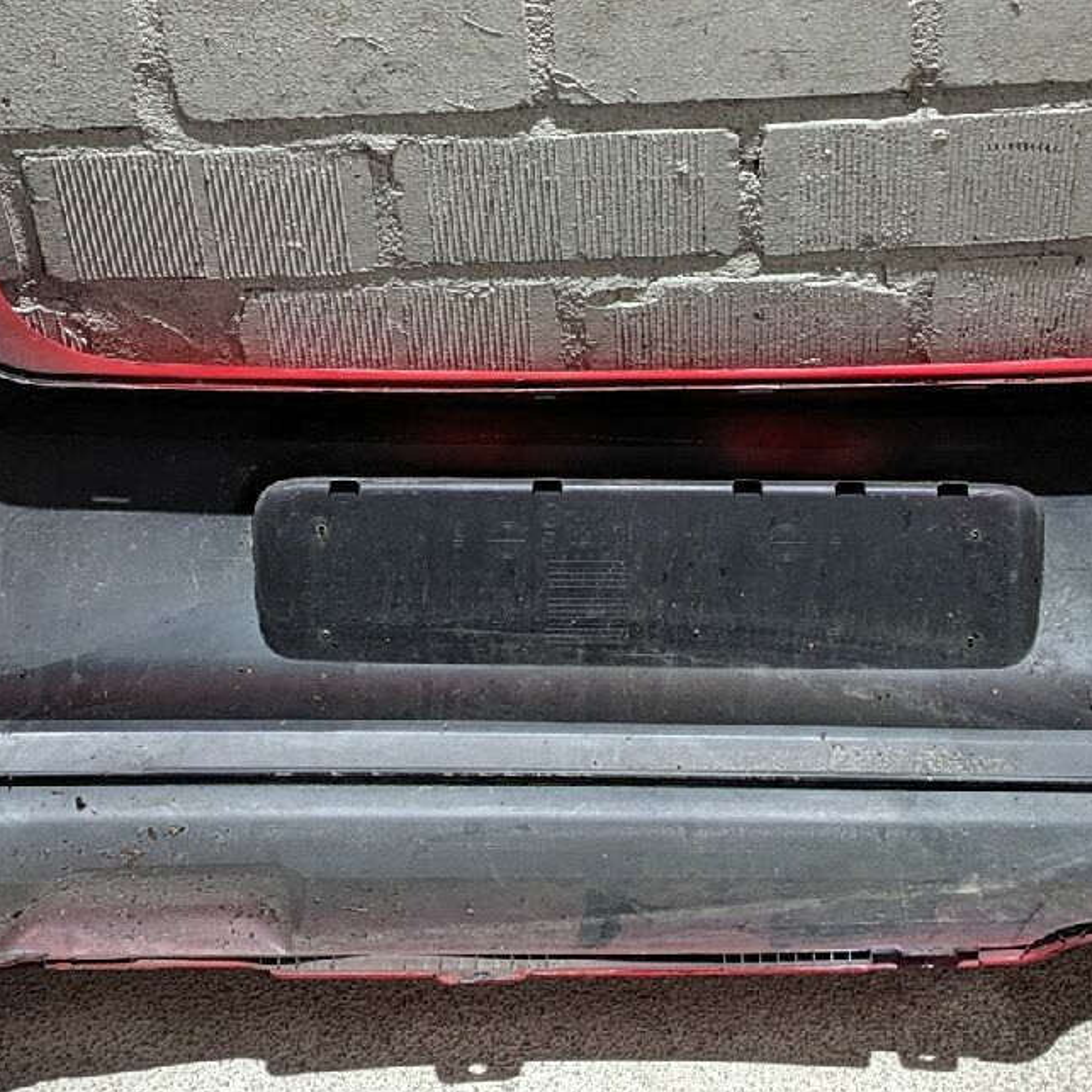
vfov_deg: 26.1
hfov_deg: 26.1
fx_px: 2356
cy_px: 474
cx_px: 610
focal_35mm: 66
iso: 197
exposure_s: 1/25
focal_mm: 5.43
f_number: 1.89
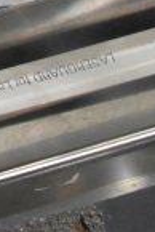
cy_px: -438
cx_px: -56
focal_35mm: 170
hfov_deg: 8.0
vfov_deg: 9.7
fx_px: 1095
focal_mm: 18
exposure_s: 1/4000
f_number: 22
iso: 4000
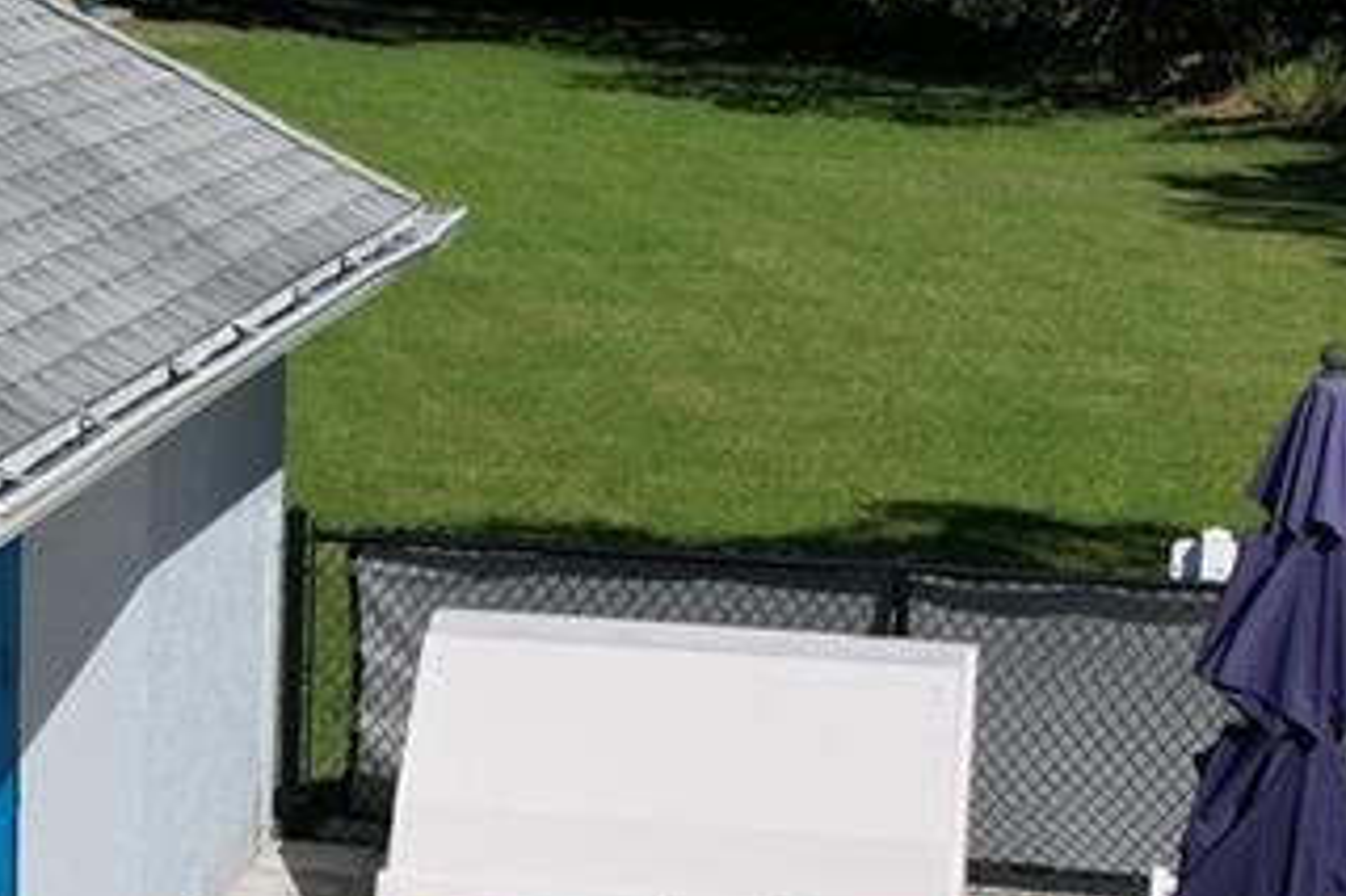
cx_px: 46
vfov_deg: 12.4
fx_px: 4110
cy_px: 778
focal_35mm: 110
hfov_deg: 18.2
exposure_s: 1/5000
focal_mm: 8.38
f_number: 2.8
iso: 130
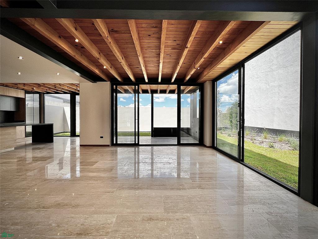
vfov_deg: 89.9
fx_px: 119
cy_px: 120
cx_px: 159
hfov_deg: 106.2
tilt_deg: -0.8
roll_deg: -0.3
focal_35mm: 13
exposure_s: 1/641
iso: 32
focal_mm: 1.57
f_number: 1.8
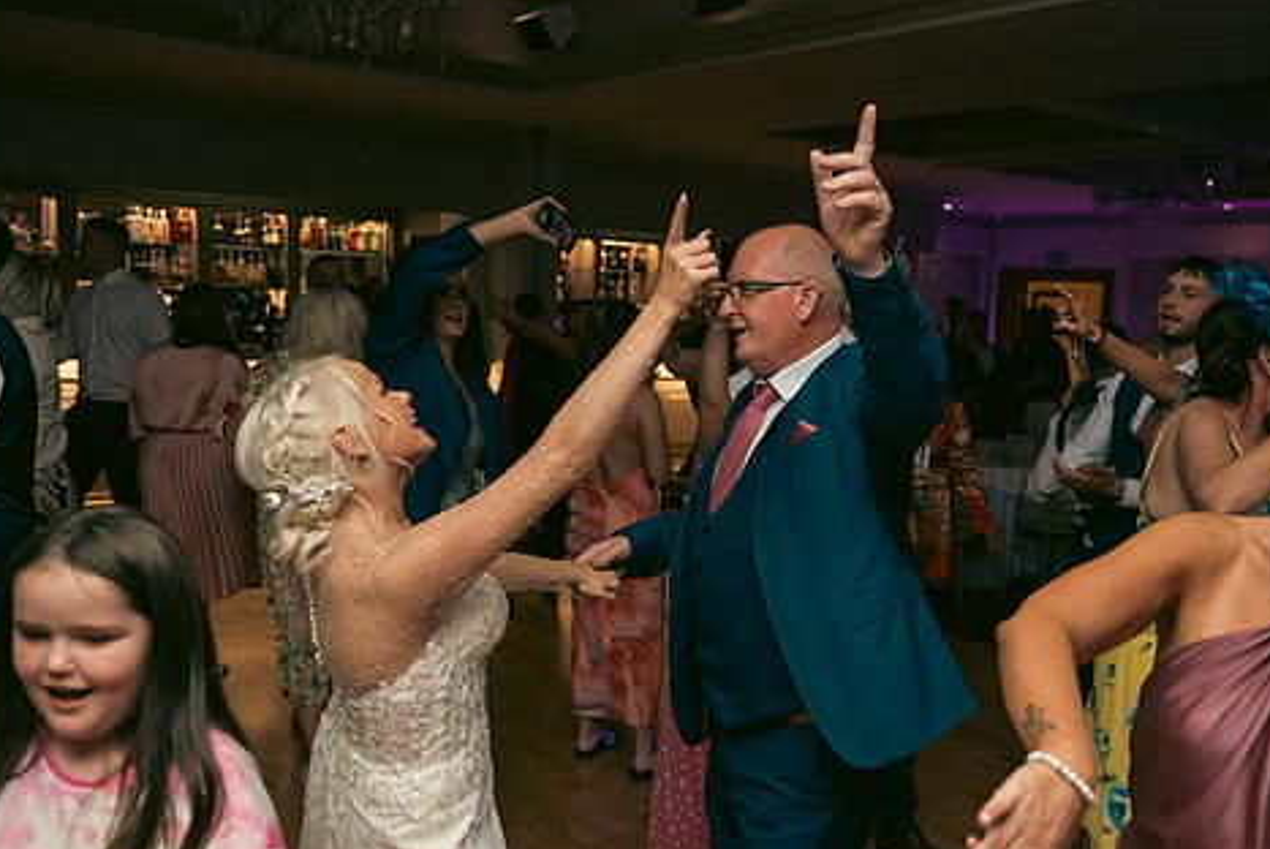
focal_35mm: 36
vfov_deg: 36.9
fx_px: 1271
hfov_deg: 52.8
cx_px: 751
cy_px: 472
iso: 800
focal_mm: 29
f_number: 3.5
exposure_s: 1/160
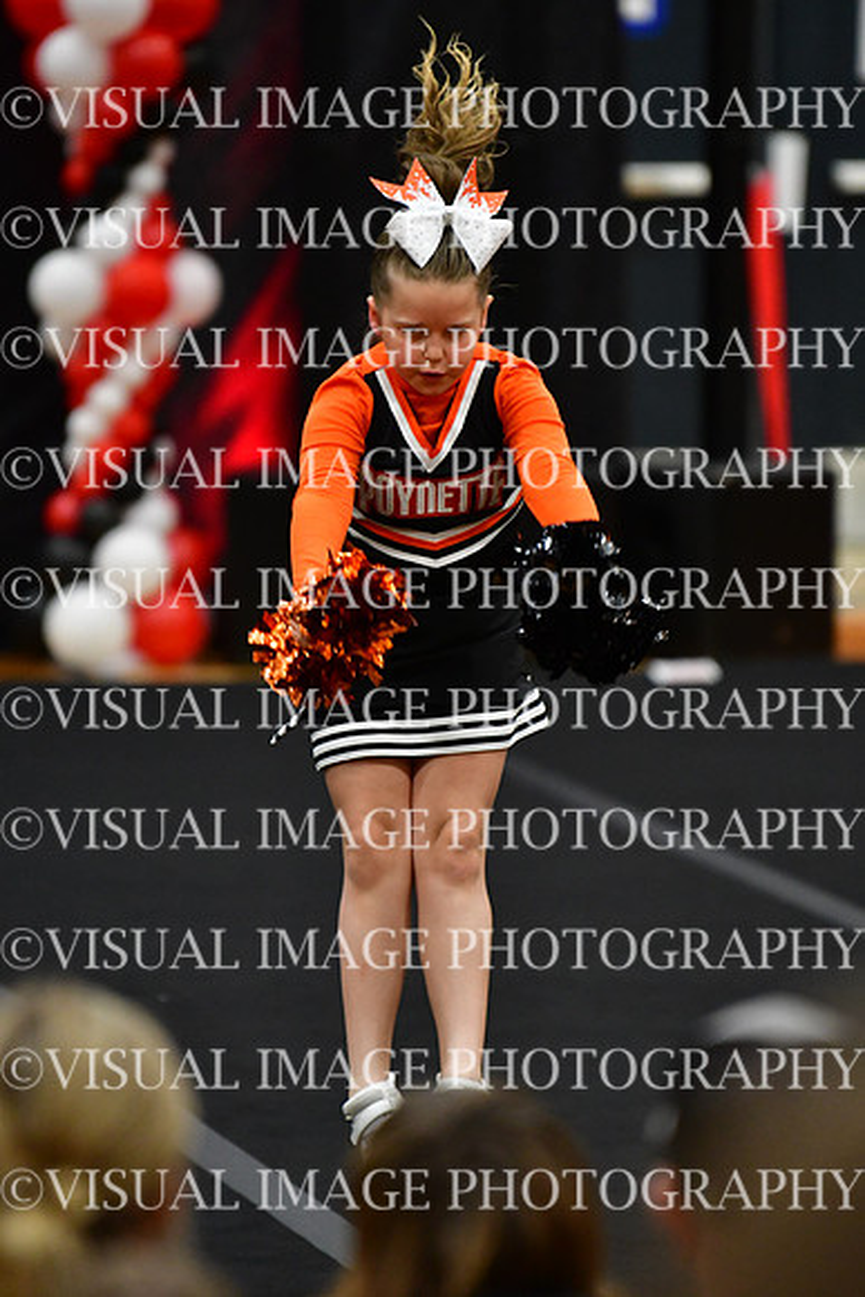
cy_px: 648
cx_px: 432
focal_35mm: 300
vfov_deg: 6.9
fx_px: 10805
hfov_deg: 4.6
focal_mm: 200
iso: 4000
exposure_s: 1/800
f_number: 2.8
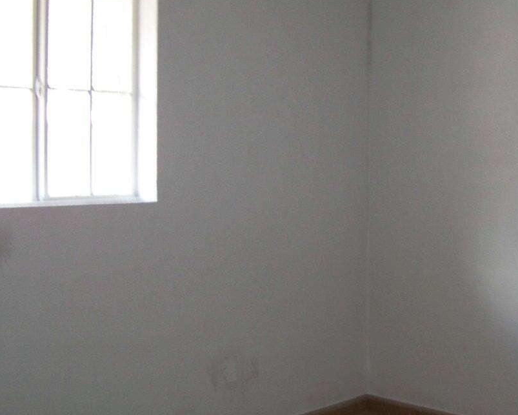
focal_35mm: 56
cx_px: 381
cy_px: 188
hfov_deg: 33.0
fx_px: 859
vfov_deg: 27.1
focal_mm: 5.85
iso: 200
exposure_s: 1/30
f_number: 2.8
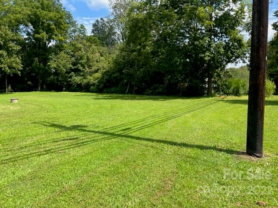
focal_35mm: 26
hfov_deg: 67.3
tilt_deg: -5.5
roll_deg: -1.8
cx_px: 139
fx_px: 209
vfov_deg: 53.1
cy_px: 104
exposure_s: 1/1779
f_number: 1.5
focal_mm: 5.7
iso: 50
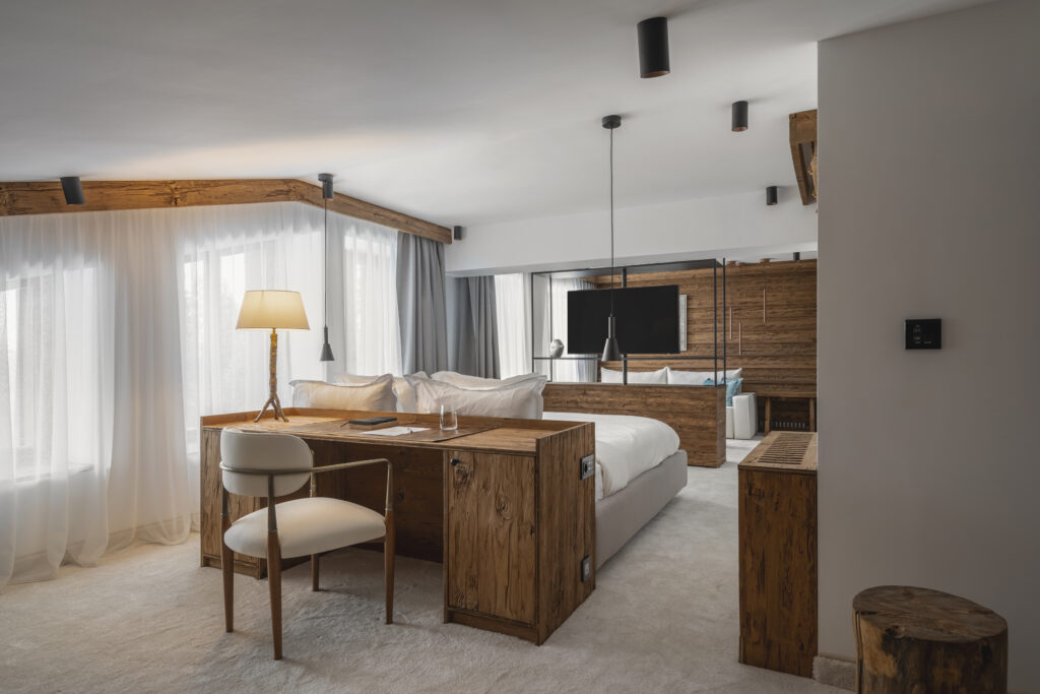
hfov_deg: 84.0
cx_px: 520
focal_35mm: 20
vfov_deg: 61.9
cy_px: 347
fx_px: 578
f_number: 8
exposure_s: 1/10
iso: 200
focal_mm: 20
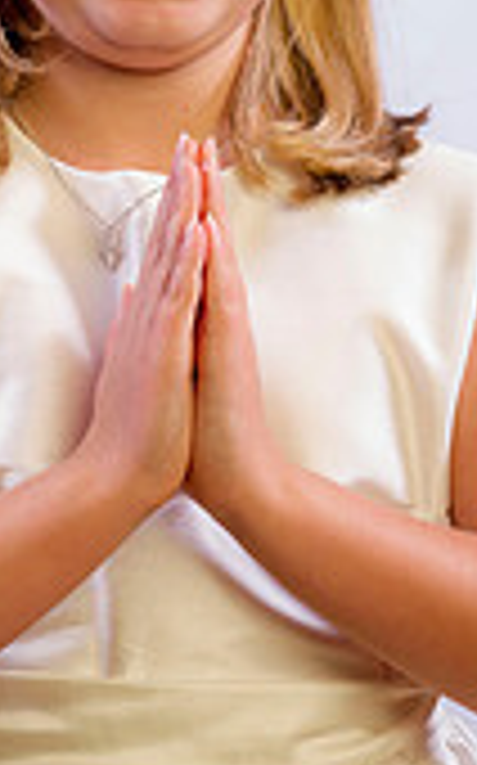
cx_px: 218
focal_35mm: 178
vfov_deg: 11.7
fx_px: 3709
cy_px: 144
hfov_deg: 7.4
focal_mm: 66
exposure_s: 1/200
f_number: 8
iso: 100
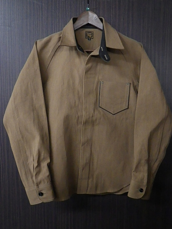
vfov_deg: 63.5
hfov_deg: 49.7
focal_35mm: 28
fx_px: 186
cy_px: 114
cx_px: 86
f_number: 3.5
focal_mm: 5
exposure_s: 1/40
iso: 800
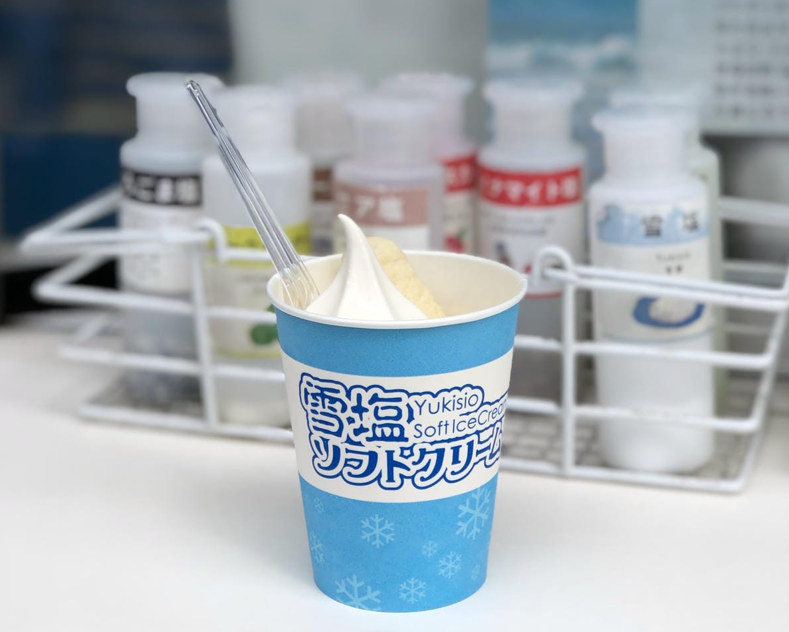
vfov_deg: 20.4
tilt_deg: -13.8
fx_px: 1752
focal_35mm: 75
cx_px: 393
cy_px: 219
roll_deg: +0.6
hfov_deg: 25.4
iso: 20
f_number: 2.8
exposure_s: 1/403
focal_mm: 6.6
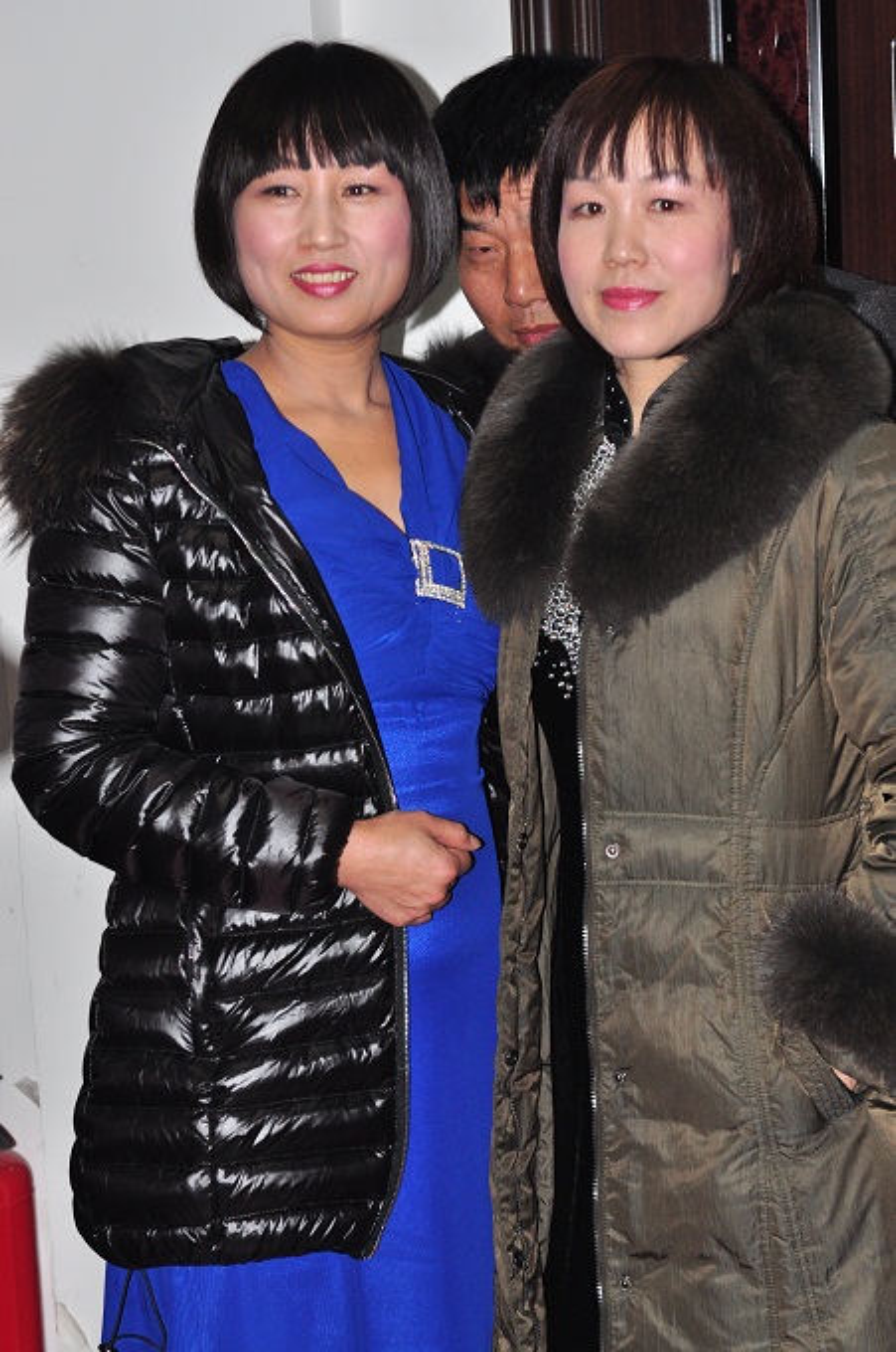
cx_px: 448
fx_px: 2810
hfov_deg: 18.1
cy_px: 676
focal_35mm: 75
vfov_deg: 27.0
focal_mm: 50
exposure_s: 1/200
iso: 500
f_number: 4
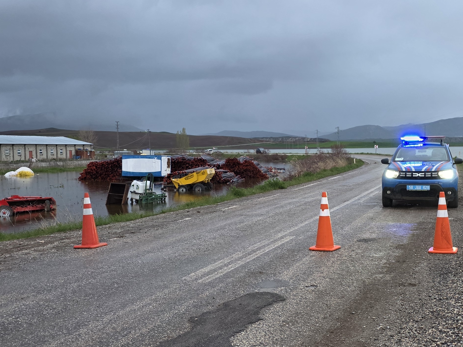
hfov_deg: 38.4
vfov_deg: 29.6
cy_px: 202
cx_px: 315
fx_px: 655
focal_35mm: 49
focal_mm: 6.3
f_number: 1.7
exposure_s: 1/61
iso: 125
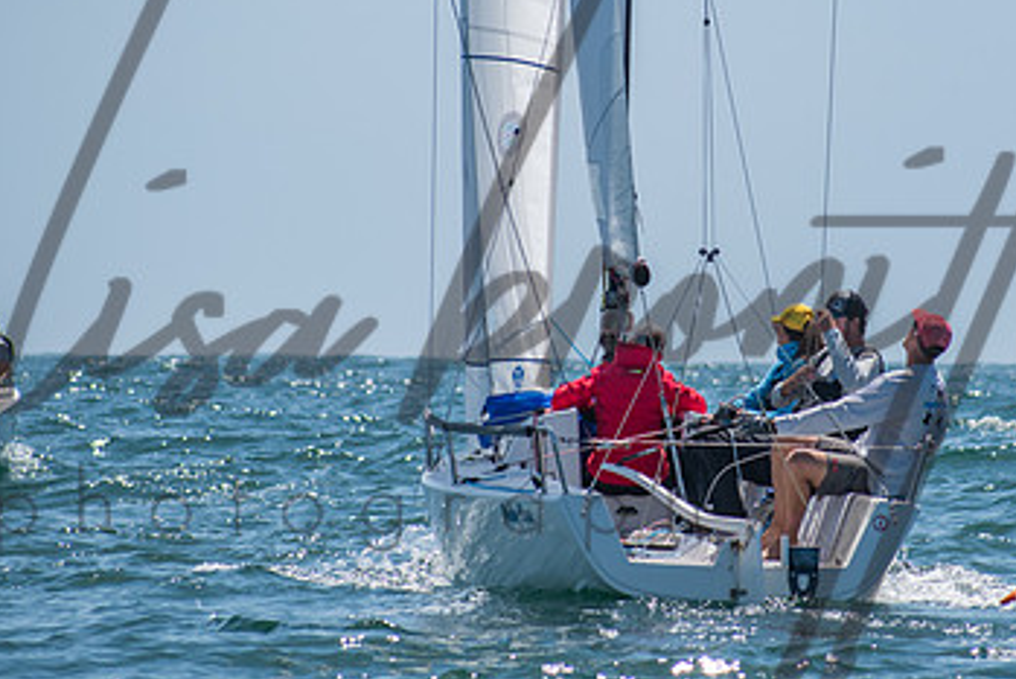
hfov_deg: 4.3
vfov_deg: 2.9
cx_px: 663
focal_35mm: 481
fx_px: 13580
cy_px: 289
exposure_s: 1/1250
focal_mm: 185
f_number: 6.3
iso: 200
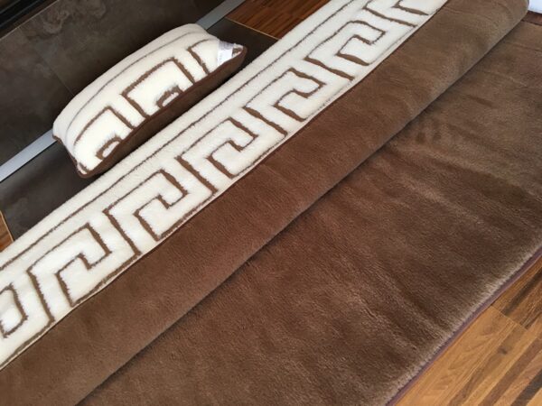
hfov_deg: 61.7
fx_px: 454
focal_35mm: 29
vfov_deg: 48.2
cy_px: 203
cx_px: 271
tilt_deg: -46.4
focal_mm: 4.15
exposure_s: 1/33
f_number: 2.2
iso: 40
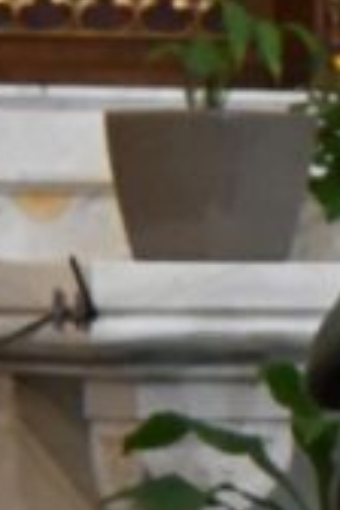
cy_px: 581
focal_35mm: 456
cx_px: 1266
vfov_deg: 4.5
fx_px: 6459
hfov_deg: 2.9
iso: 6400
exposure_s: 1/100
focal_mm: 50
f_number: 6.3
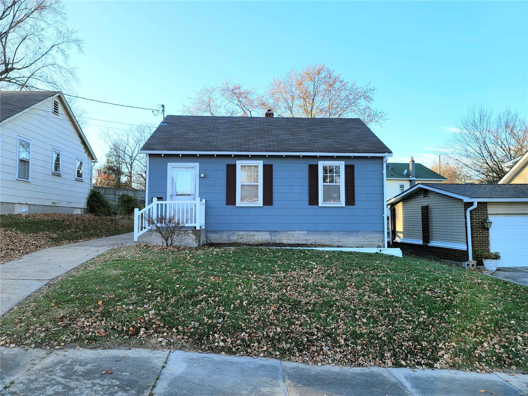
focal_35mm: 25
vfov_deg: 54.9
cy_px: 198
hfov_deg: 69.4
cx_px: 264
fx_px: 381
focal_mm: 7
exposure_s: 1/262
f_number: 1.8
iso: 20
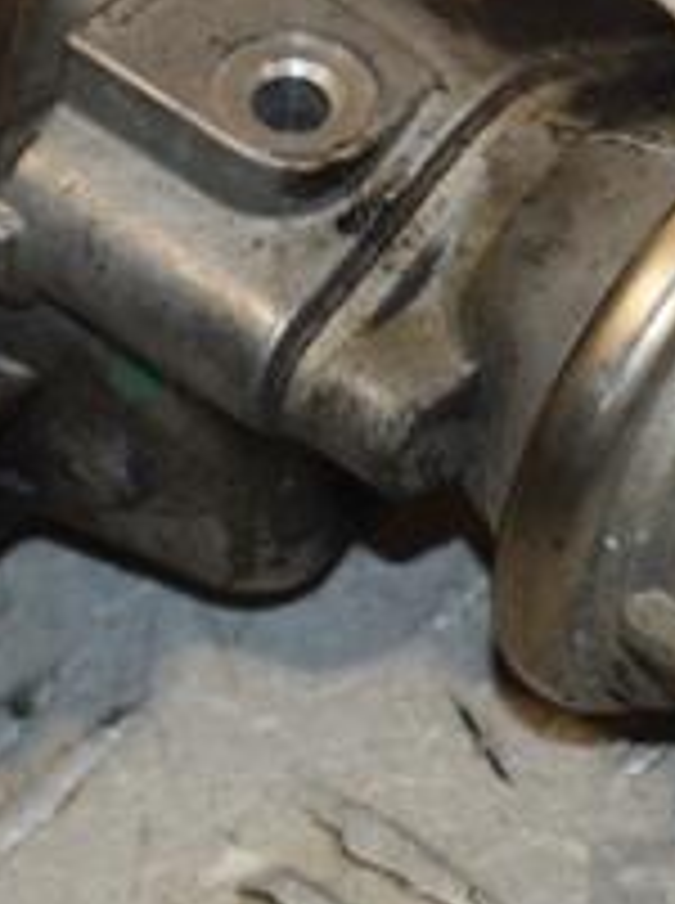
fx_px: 10355
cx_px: 504
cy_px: 306
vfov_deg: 5.0
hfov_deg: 3.7
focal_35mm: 397
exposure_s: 1/200
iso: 800
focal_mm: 92
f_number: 6.3
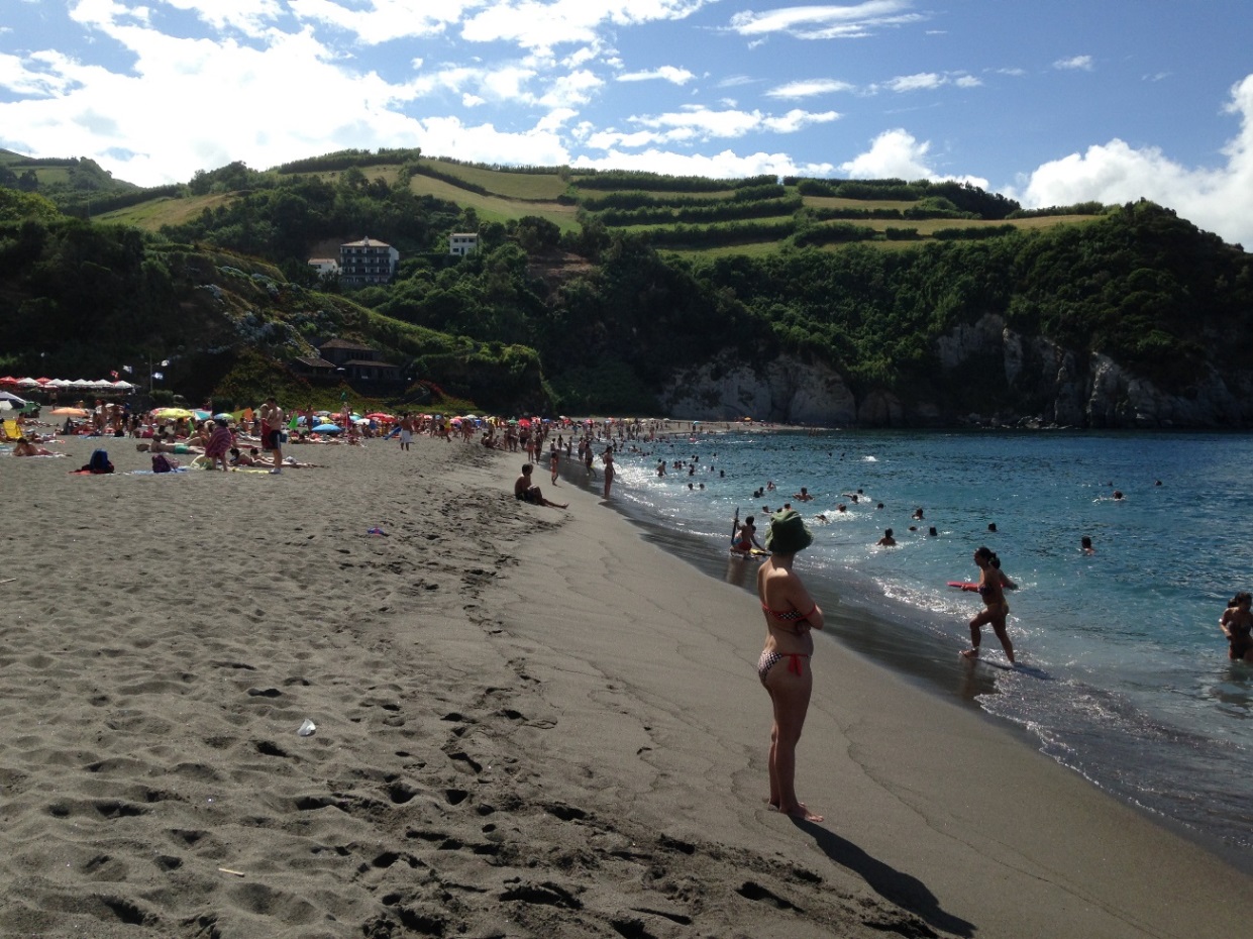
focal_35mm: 33
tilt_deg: -2.1
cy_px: 470
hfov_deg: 55.4
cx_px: 626
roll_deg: +1.0
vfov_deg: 42.9
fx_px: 1194
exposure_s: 1/2169
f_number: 2.4
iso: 50
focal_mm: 4.12
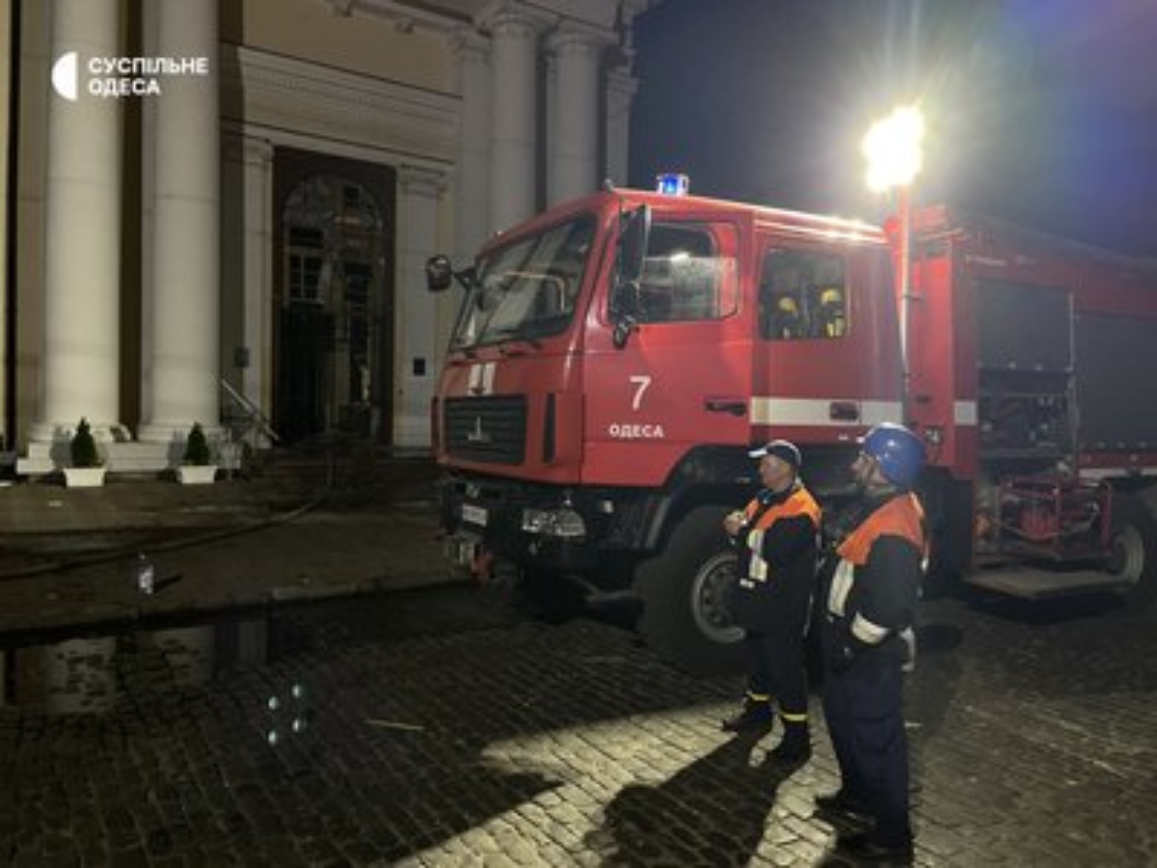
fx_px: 869
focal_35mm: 26
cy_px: 434
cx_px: 578
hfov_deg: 67.3
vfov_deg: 53.1
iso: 250
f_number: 1.6
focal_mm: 4.2
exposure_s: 1/56
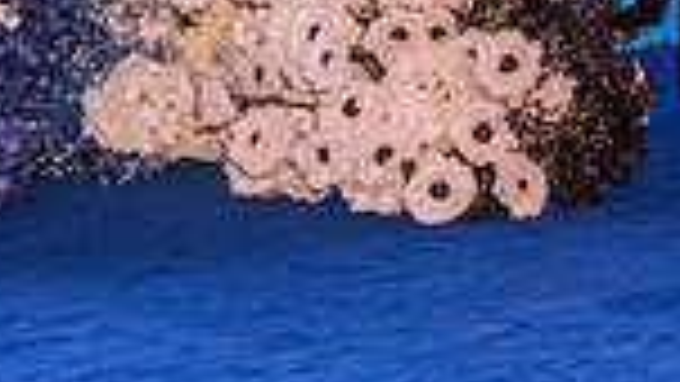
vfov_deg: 6.6
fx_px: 3264
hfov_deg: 11.2
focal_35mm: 181
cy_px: -240
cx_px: 1162
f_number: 4.5
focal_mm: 45
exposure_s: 1/200
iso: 6400
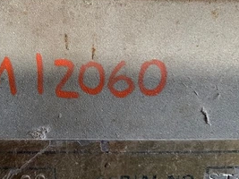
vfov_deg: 36.8
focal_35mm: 39
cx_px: 67
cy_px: 81
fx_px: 269
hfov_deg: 46.6
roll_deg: -0.2
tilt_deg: -11.8
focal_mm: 4.25
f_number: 1.8
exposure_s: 1/60
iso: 400
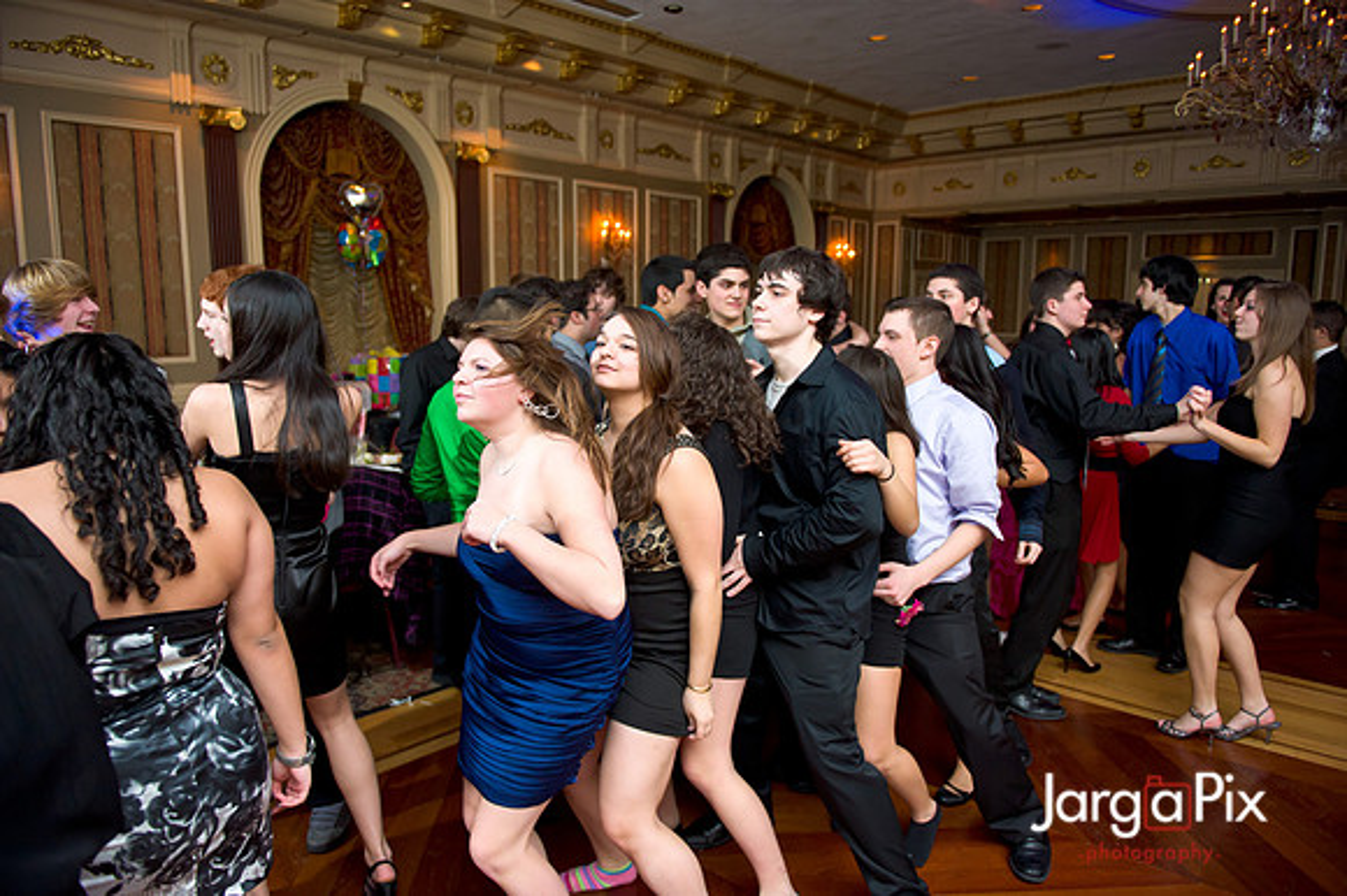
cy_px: 448
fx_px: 897
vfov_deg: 53.1
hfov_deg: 73.8
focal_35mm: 24
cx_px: 674
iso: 1600
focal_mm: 24
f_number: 3.2
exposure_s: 1/100
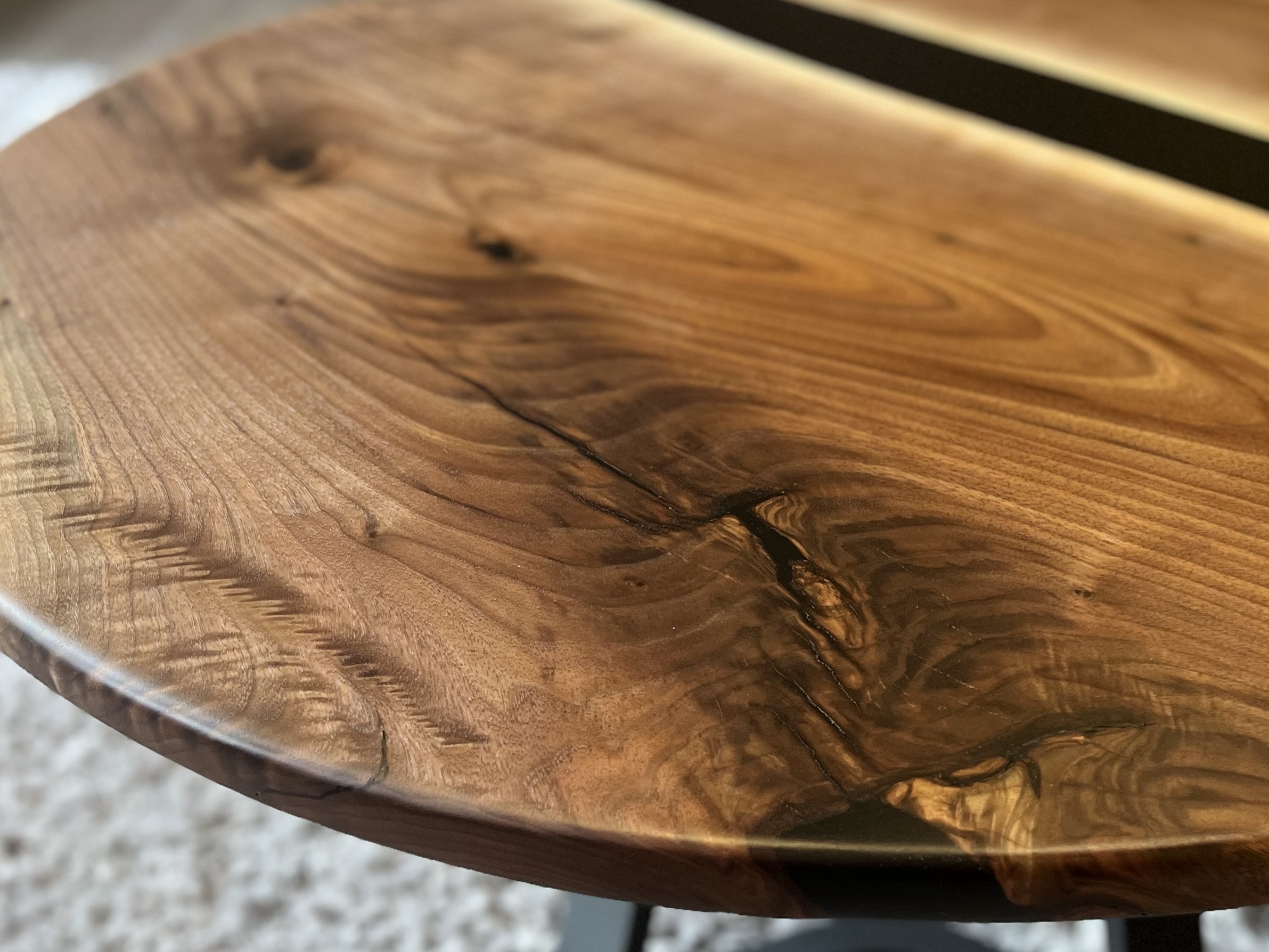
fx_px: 1613
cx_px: 926
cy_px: 611
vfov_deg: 32.7
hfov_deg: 41.9
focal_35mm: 44
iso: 250
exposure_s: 1/60
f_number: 1.5
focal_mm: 5.7
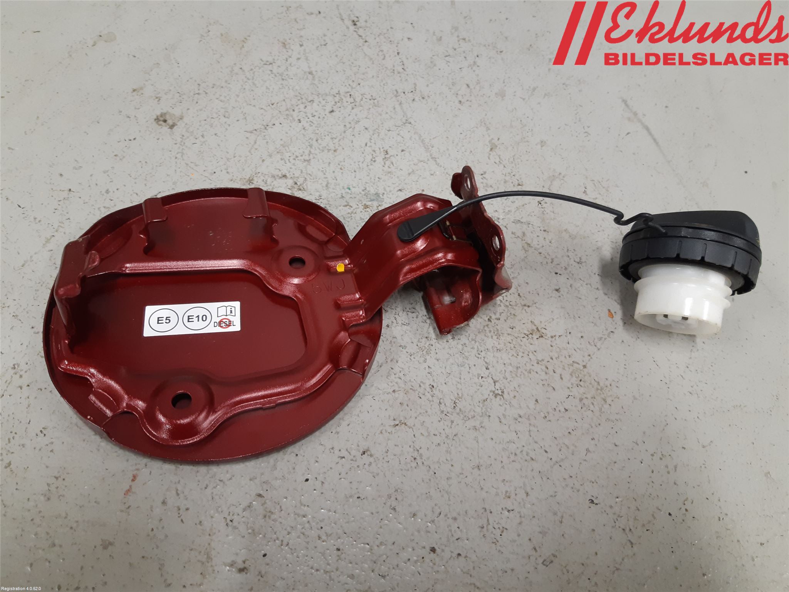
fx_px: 593
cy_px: 296
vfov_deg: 53.1
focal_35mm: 26
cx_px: 394
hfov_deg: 67.3
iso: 160
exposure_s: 1/50
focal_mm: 3.93
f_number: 1.7
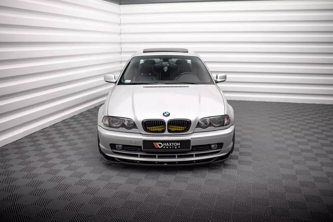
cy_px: 111
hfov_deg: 54.2
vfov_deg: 37.7
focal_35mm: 35
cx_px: 167
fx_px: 325
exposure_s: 1/200
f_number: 2.2
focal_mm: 35
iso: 800
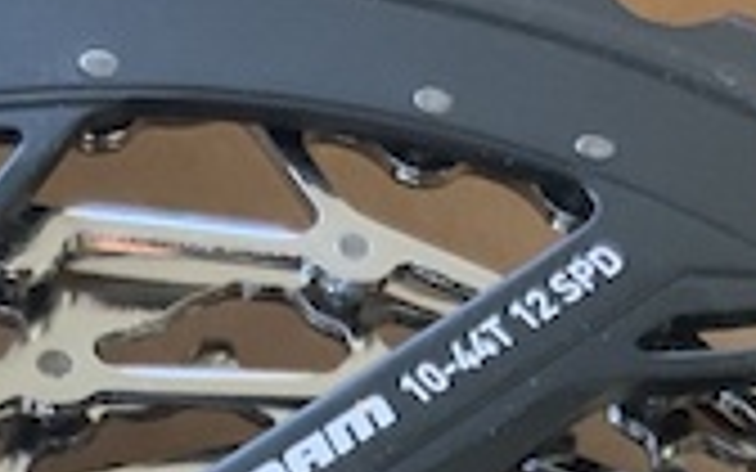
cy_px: 1268
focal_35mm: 146
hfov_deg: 14.3
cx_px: 238
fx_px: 3008
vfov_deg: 8.0
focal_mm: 3
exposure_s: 1/60
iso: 50
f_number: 1.8
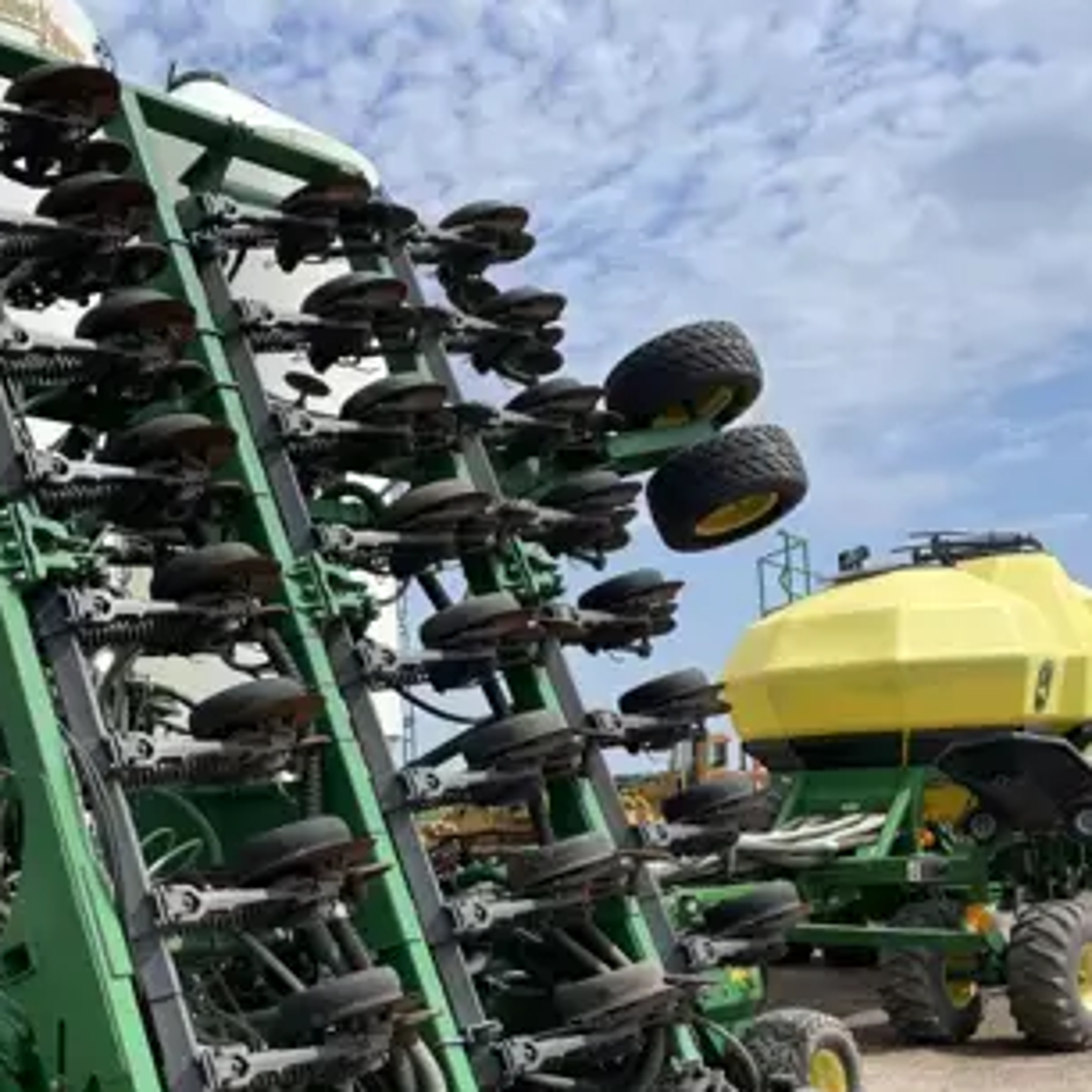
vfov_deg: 35.0
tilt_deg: +1.8
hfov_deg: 34.4
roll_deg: +2.1
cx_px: 239
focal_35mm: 48
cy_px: 742
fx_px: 1713
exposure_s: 1/3257
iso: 32
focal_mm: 5.1
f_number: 1.6
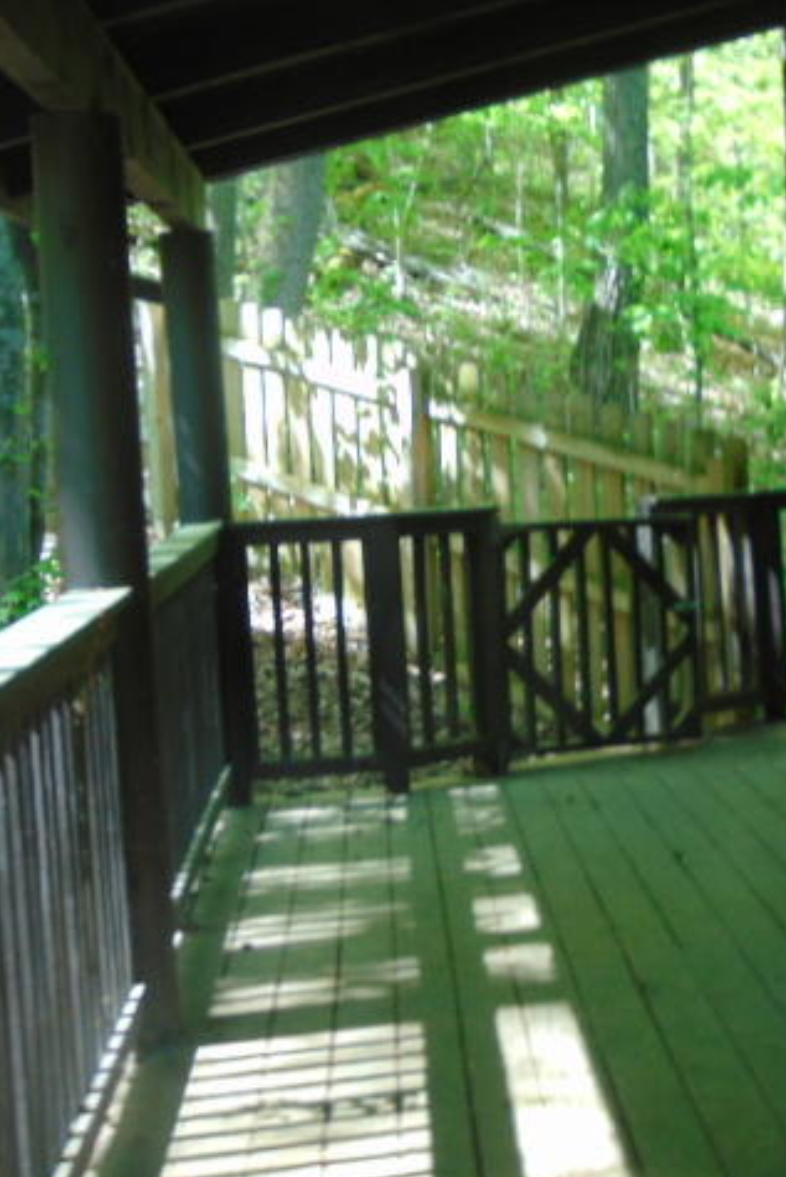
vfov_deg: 28.8
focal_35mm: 70
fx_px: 2291
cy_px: 592
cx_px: 516
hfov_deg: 19.4
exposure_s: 1/40
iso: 80
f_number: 3.5
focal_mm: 9
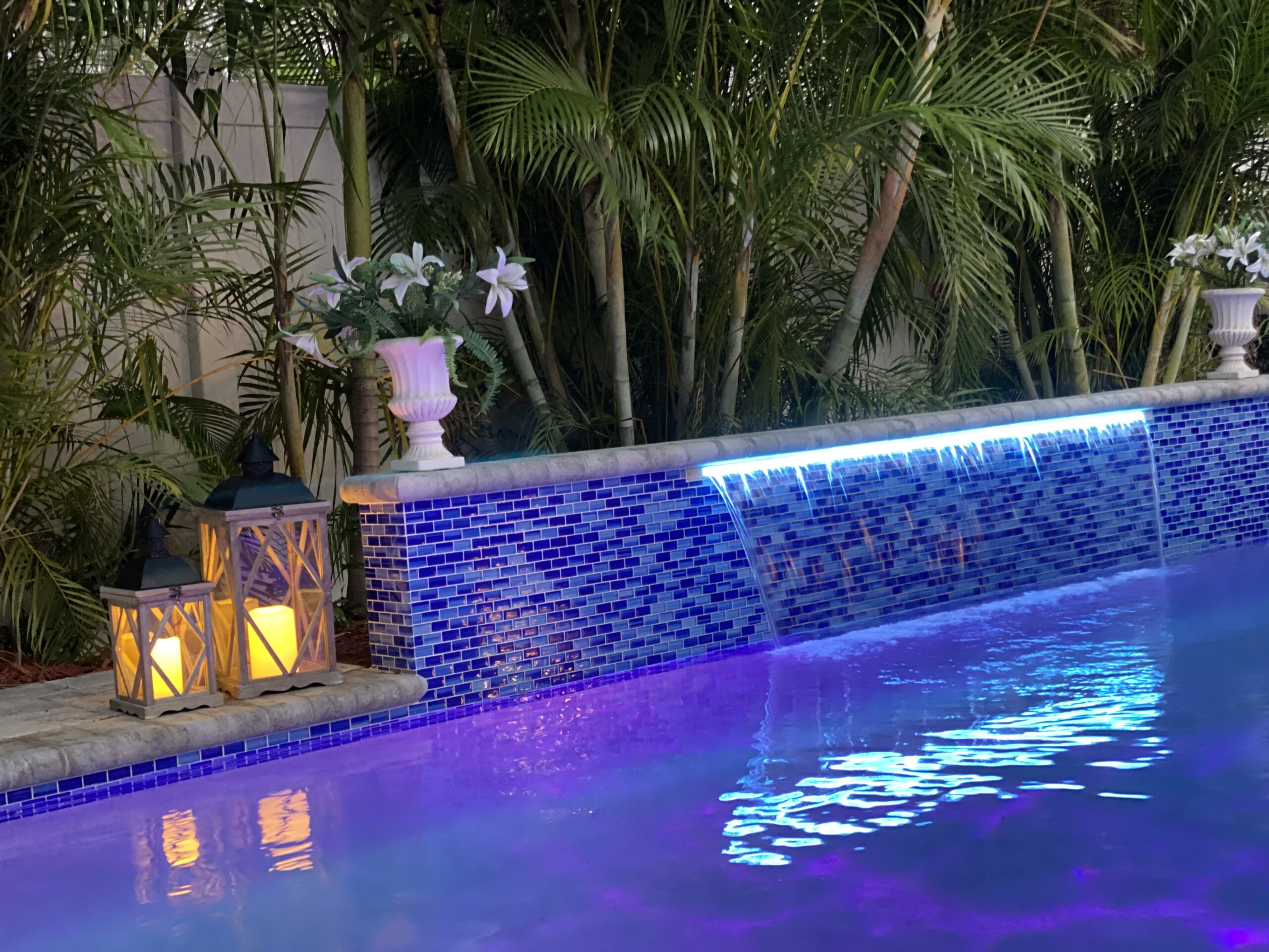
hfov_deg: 36.8
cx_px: 634
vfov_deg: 28.0
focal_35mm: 52
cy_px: 476
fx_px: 1906
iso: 800
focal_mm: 6
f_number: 2
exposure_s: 1/15
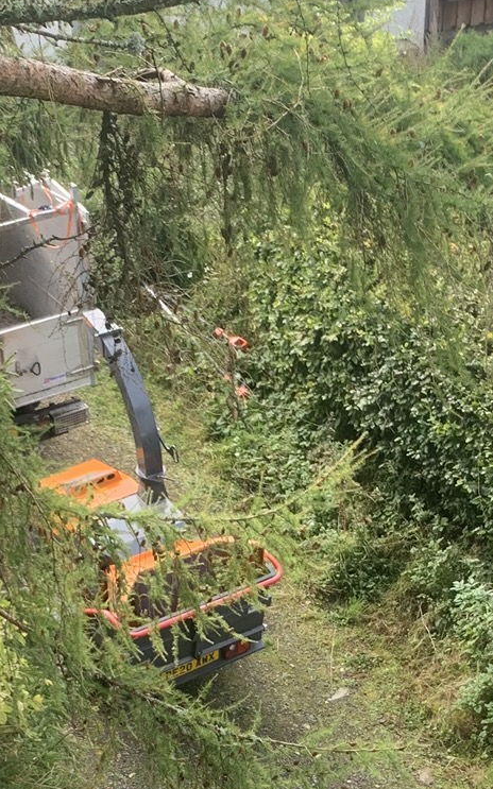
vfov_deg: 25.8
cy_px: 787
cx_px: 271
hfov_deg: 17.1
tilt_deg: -36.0
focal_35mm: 76
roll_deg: -1.3
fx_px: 1635
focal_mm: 4.25
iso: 25
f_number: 1.8
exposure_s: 1/122
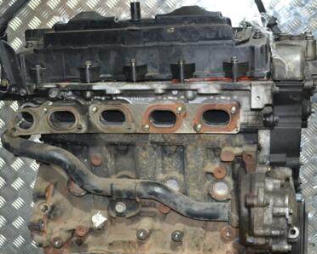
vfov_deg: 25.7
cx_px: 159
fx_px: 554
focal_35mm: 59
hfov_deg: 31.9
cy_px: 168
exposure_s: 1/60
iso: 2500
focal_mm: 26
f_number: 4.2
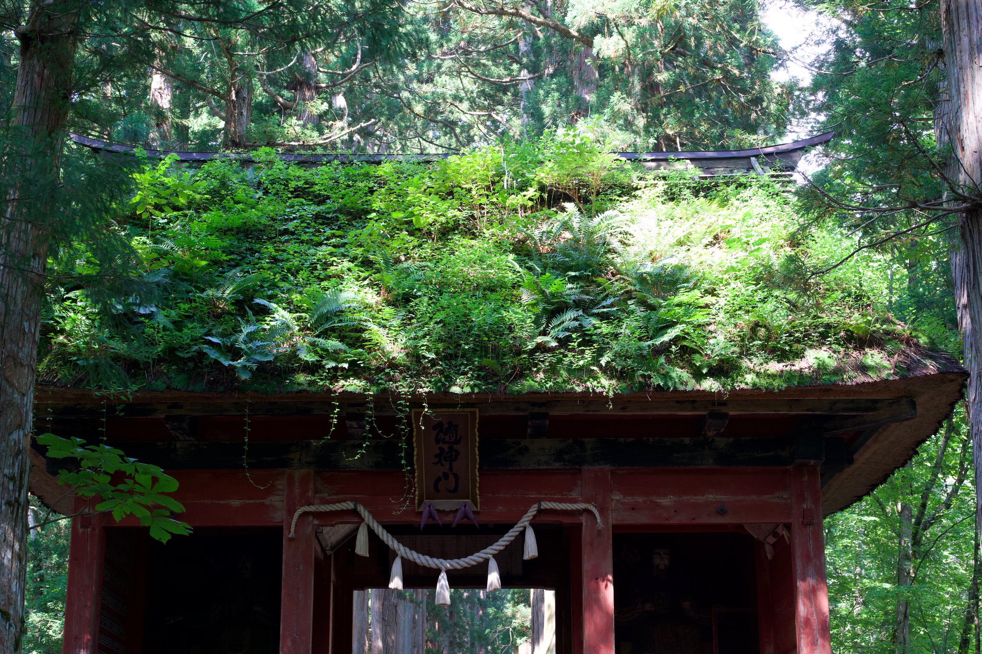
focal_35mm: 60
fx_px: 1637
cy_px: 327
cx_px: 491
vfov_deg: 22.6
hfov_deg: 33.4
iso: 1250
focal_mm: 60
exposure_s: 1/160
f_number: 5.6
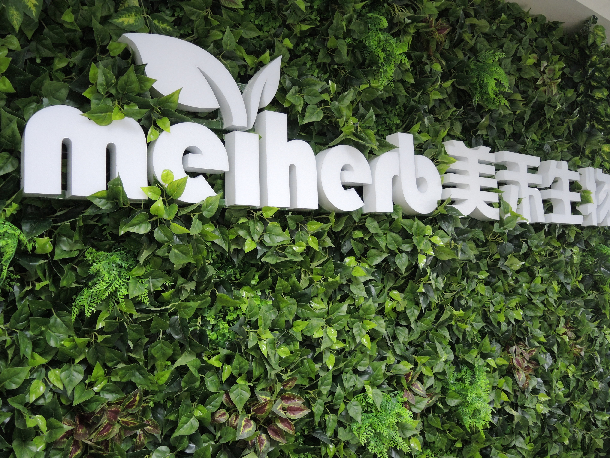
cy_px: 231
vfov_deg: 48.2
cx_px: 306
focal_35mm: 29
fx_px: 511
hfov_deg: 61.7
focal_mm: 6
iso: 400
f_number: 2
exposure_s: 1/8
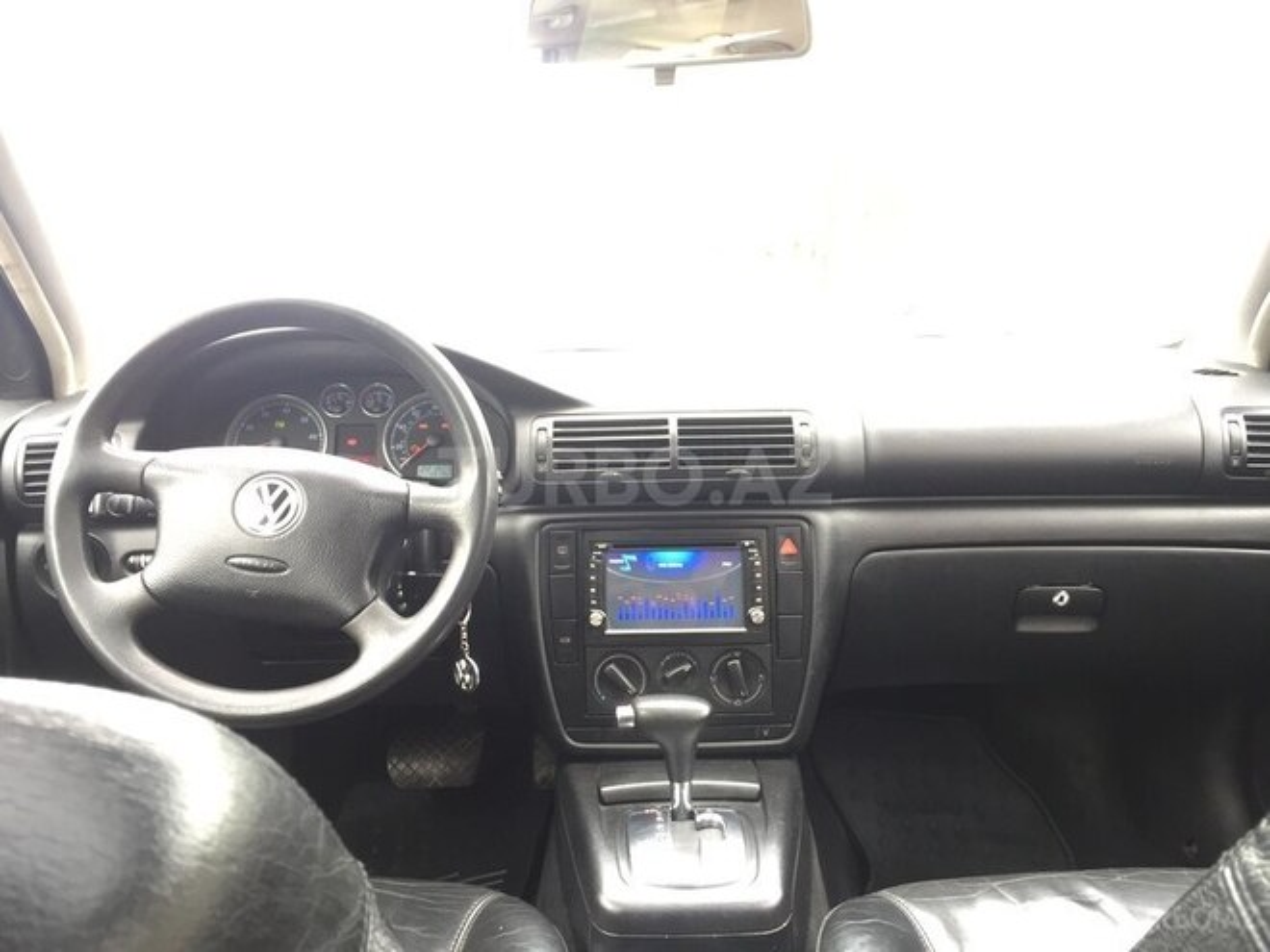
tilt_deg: -7.1
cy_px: 476
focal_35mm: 29
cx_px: 635
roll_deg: +0.9
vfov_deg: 48.2
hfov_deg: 61.7
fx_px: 1064
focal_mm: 4.15
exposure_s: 1/33
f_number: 2.2
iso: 80
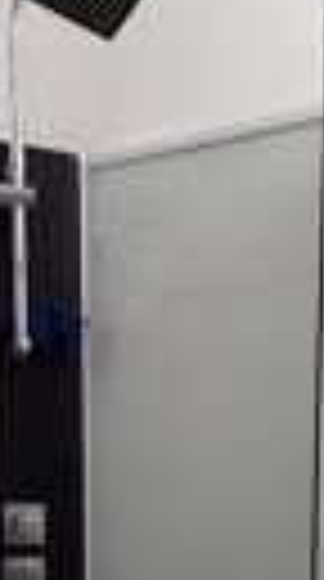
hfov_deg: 25.3
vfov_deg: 37.9
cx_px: 162
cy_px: 609
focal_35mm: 47
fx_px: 722
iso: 200
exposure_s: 1/25
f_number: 2.2
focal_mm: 1.13
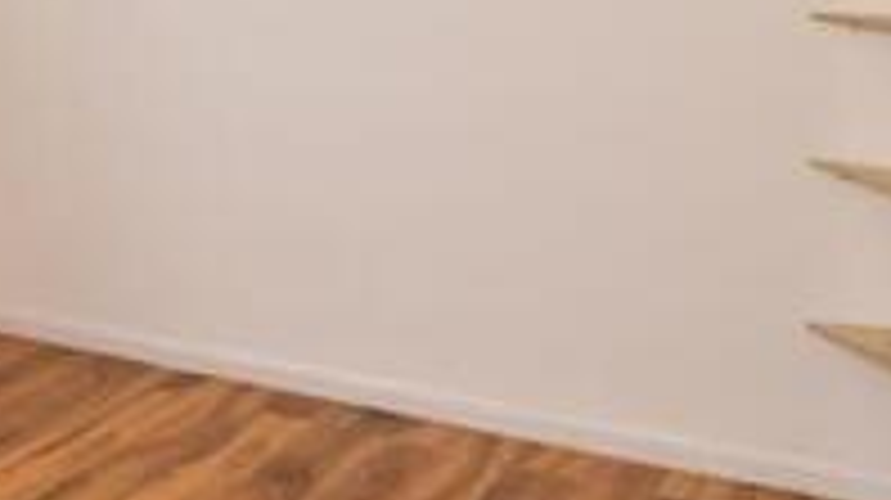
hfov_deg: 37.1
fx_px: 1228
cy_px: -61
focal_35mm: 52
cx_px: 72
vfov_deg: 21.7
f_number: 5.6
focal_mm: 10
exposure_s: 1/40
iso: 400
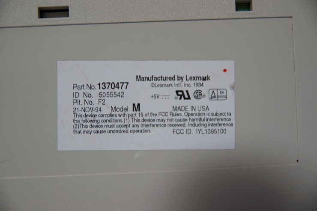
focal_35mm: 75
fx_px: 660
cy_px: 106
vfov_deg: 18.1
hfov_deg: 27.0
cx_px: 158
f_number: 2.8
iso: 400
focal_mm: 50
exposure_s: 1/25
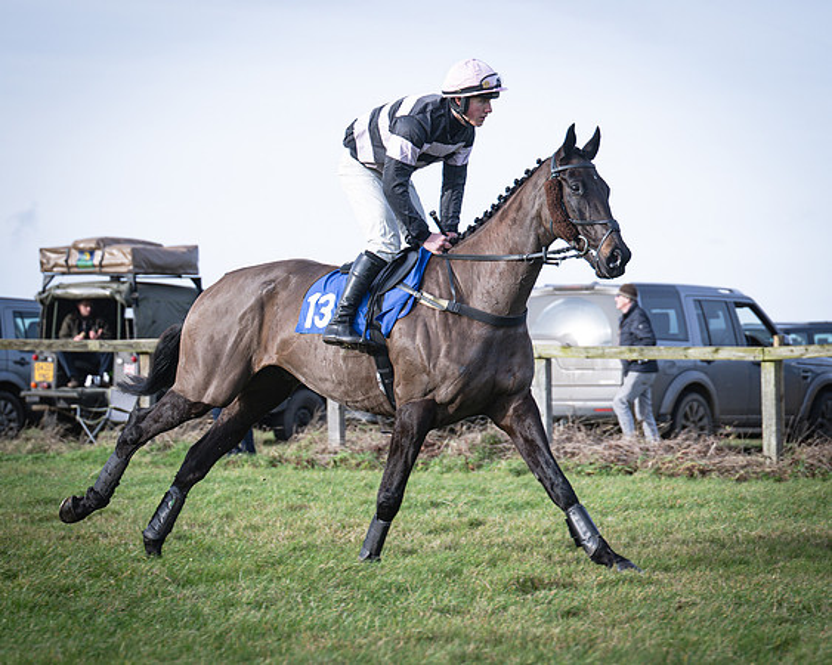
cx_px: 455
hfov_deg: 12.1
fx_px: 3932
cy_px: 363
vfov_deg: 9.7
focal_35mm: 160
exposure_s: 1/1000
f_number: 2.8
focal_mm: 75
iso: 125
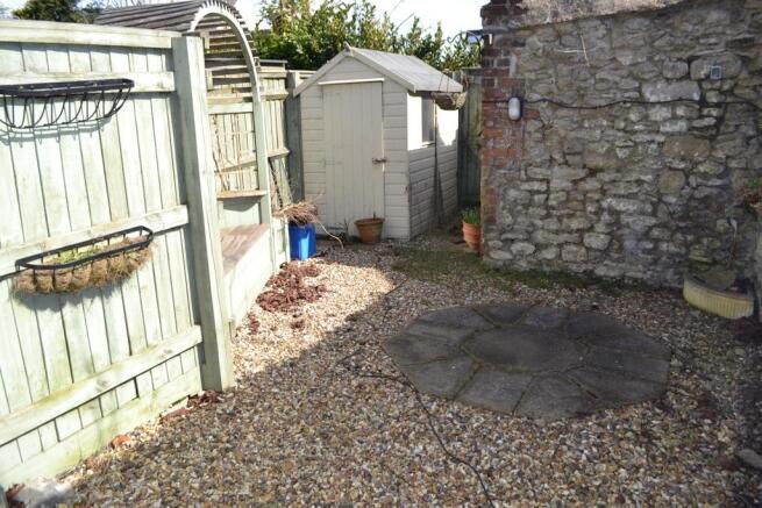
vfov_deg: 48.0
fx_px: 572
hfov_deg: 67.4
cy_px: 254
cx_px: 381
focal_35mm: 27
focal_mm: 18
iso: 100
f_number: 5
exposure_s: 1/200
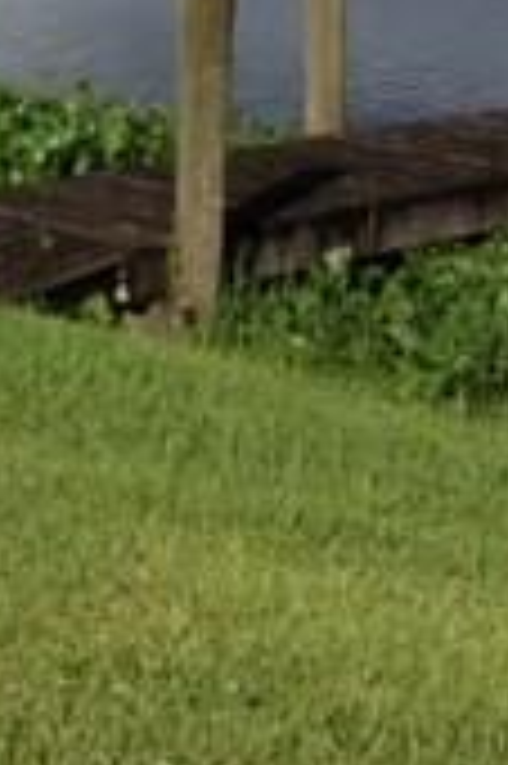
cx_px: -265
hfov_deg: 9.7
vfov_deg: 14.3
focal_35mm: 137
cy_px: -256
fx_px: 2906
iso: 50
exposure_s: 1/2907
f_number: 2.4
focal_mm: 4.28
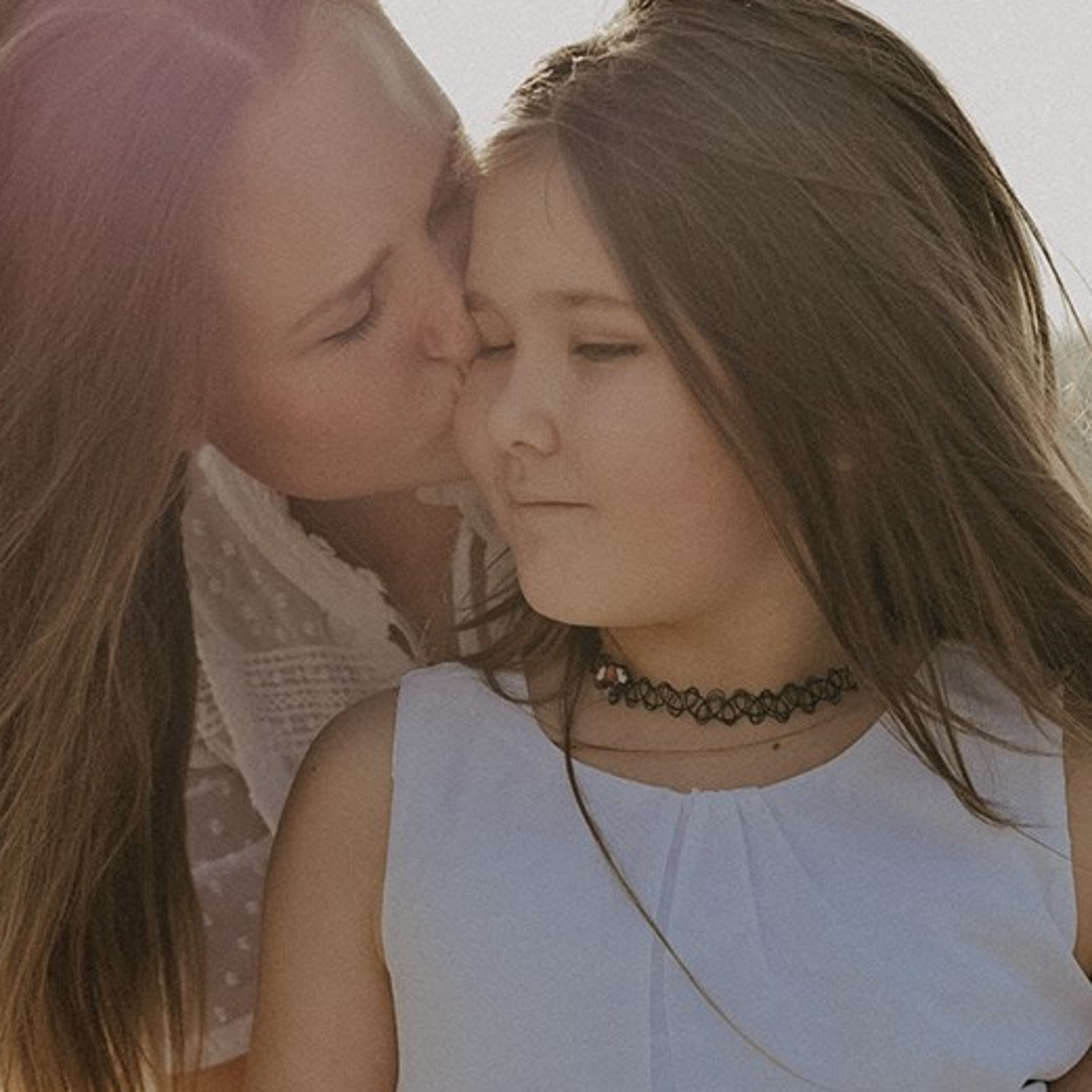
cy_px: 312
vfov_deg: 15.8
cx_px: 465
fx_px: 3926
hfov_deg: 15.8
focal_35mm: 110
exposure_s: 1/2500
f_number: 2.8
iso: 125
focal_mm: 50
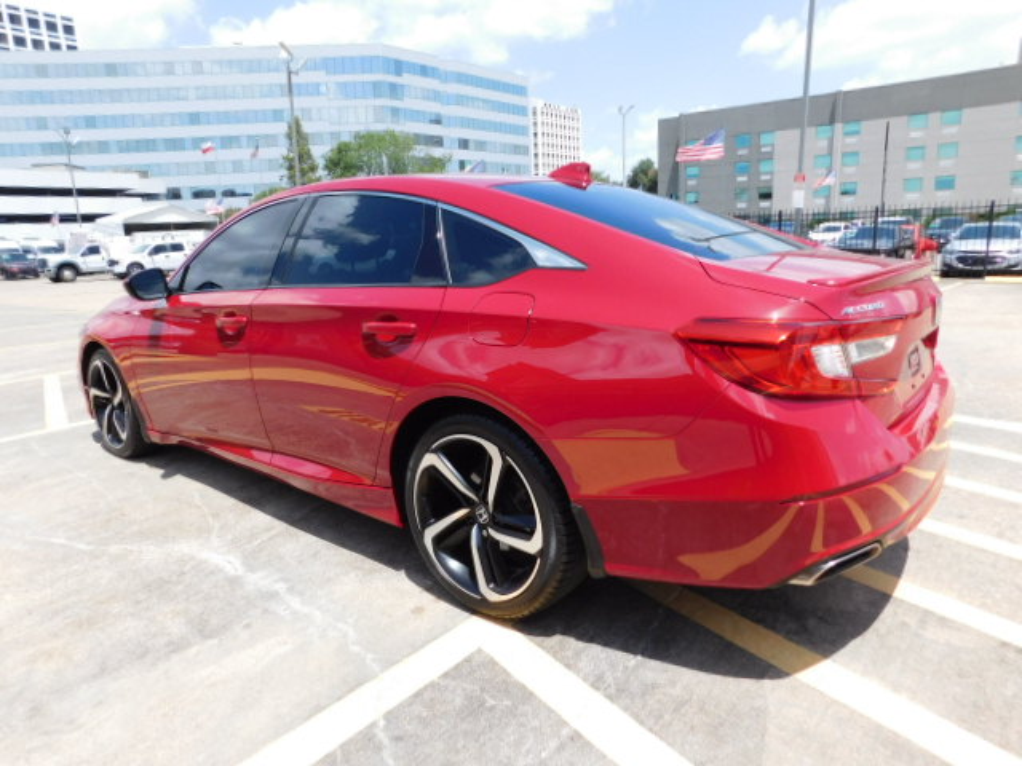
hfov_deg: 73.9
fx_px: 679
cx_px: 511
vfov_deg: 58.9
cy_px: 383
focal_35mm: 23
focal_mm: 4
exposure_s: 1/1250
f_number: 3
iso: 125
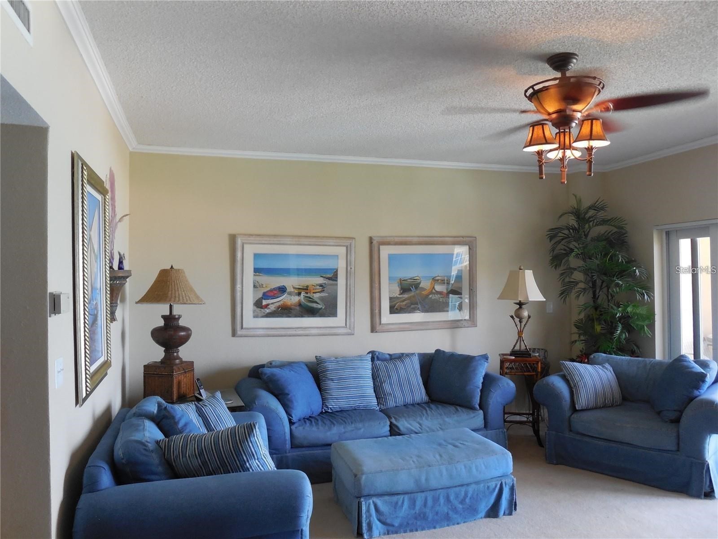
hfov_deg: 67.3
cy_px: 270
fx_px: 539
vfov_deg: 53.1
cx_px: 359
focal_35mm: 26
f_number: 3.5
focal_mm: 4.6
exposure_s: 1/25
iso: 400
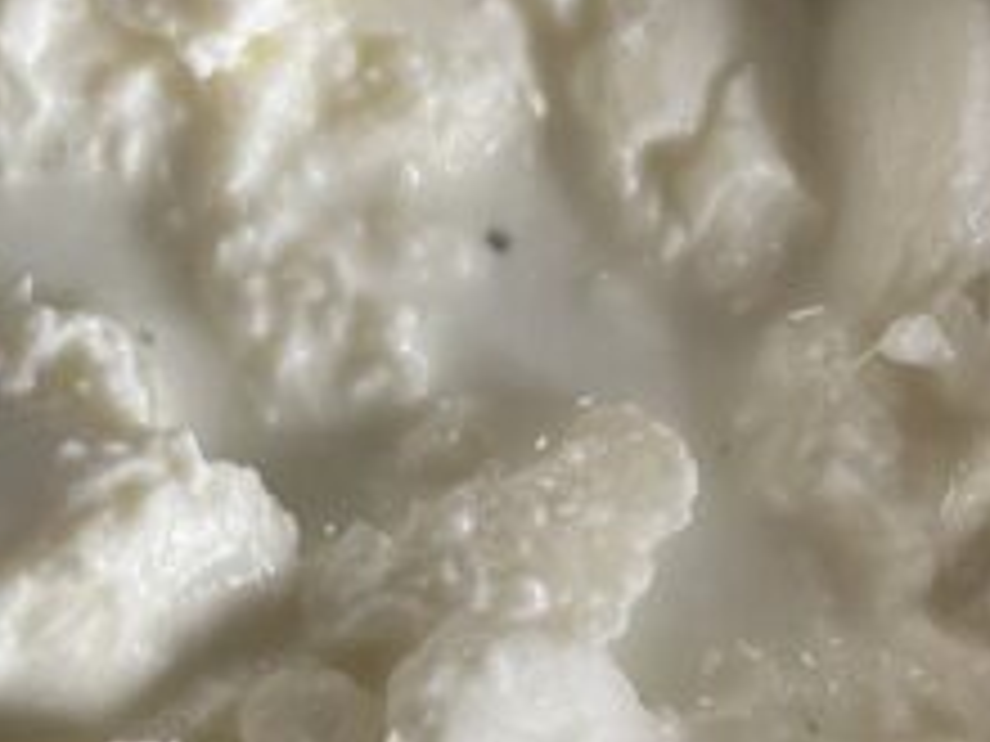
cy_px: 953
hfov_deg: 22.7
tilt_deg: -84.3
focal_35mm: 85
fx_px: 2431
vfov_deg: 16.5
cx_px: 176
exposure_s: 1/60
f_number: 1.6
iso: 250
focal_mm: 4.2
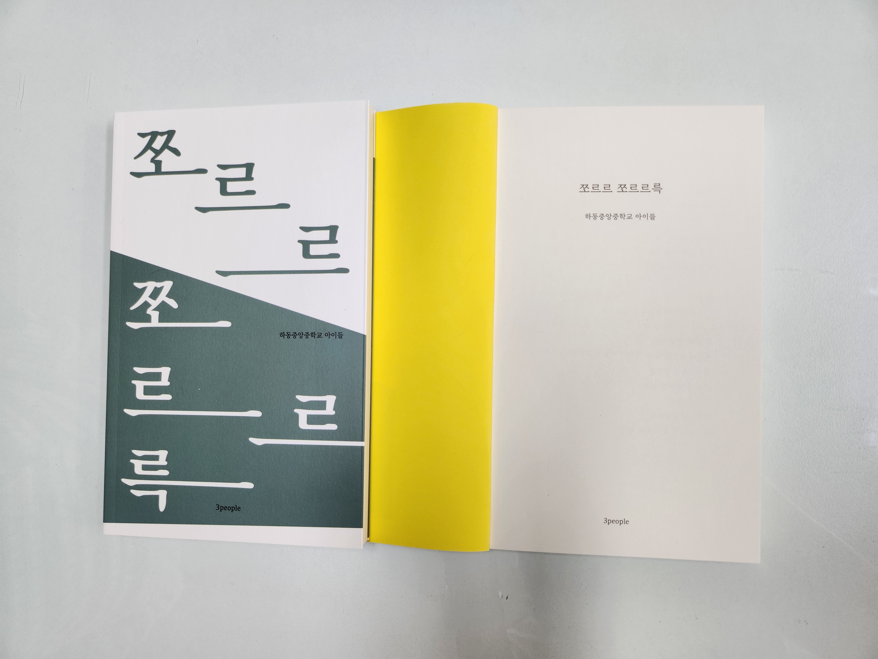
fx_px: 609
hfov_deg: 71.6
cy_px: 330
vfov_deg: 56.8
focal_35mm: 24
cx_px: 439
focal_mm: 5
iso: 80
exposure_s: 1/120
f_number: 1.8
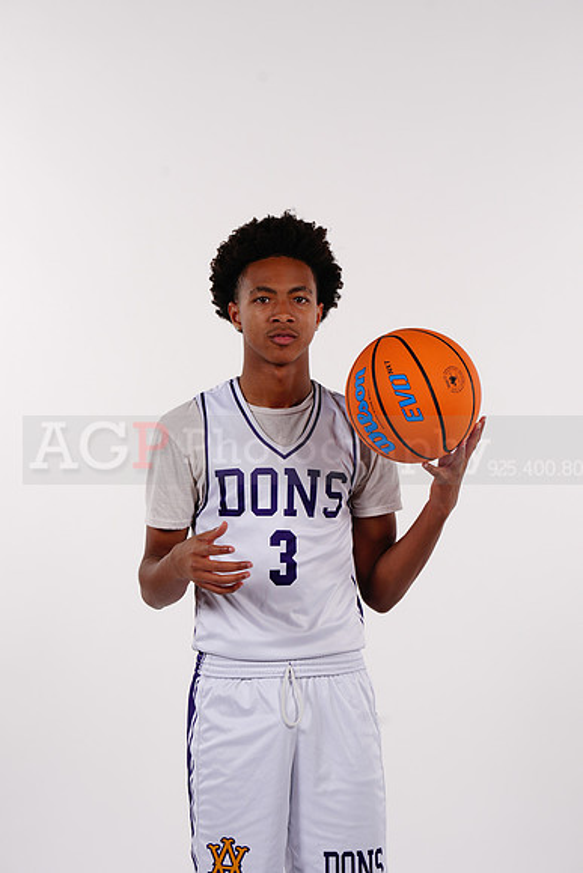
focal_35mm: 180
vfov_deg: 11.4
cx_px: 292
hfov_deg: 7.6
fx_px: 4370
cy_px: 436
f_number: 9
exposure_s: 1/500
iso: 200
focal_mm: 180
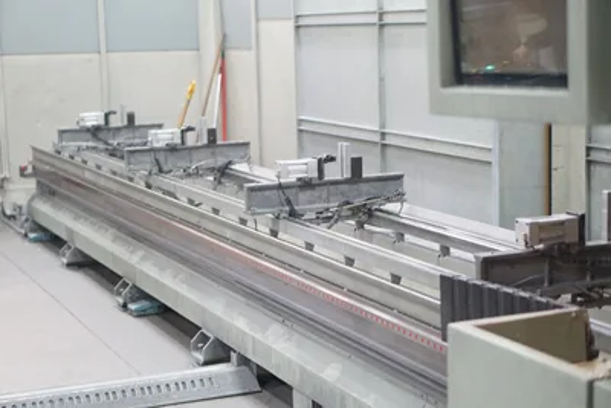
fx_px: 1273
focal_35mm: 75
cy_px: 204
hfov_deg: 27.0
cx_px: 306
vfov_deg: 18.2
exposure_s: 1/100
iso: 1250
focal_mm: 50
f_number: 1.8
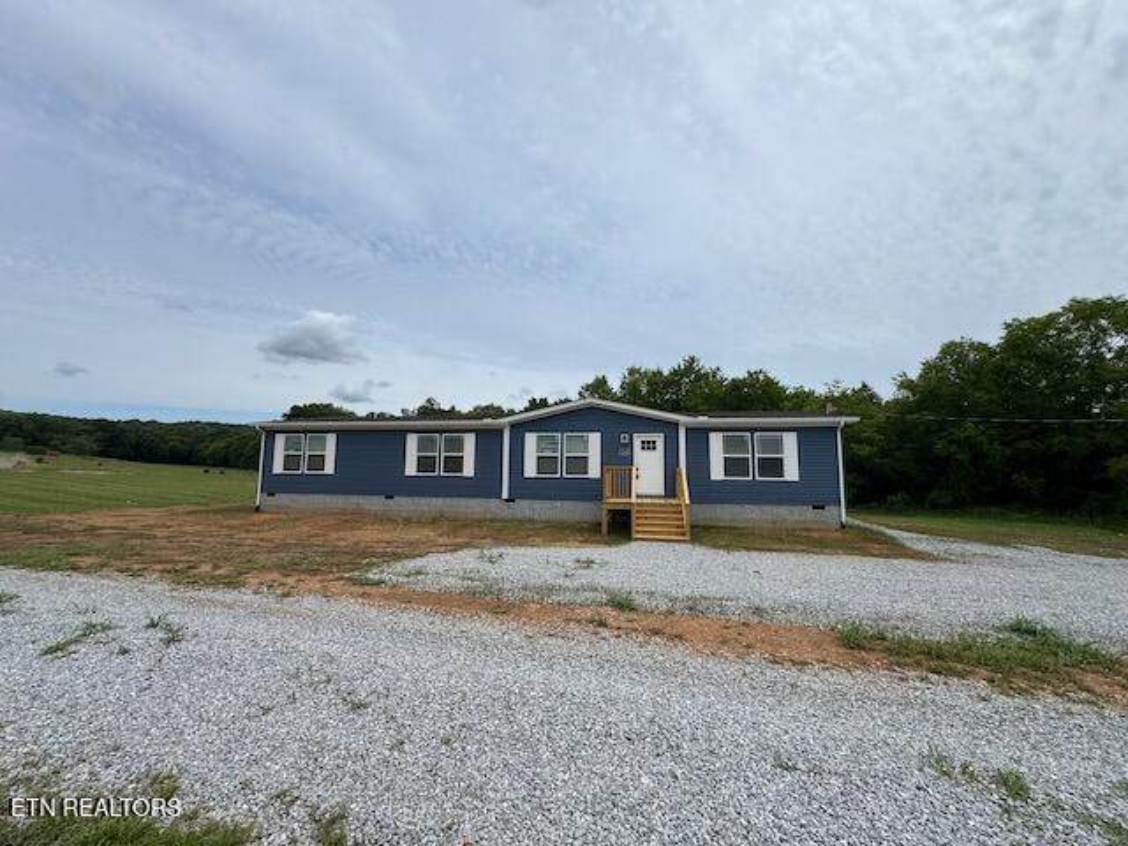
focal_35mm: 14
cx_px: 564
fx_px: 456
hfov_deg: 102.1
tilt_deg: +6.2
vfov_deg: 85.7
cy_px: 423
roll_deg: -1.5
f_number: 2.2
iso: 50
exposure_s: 1/3390
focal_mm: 2.22
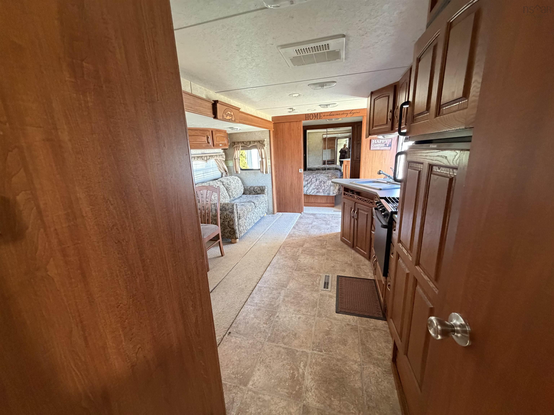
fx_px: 224
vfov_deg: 85.7
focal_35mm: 14
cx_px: 277
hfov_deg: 102.1
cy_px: 208
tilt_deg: -14.5
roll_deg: +2.4
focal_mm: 2.22
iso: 640
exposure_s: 1/60
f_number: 2.2
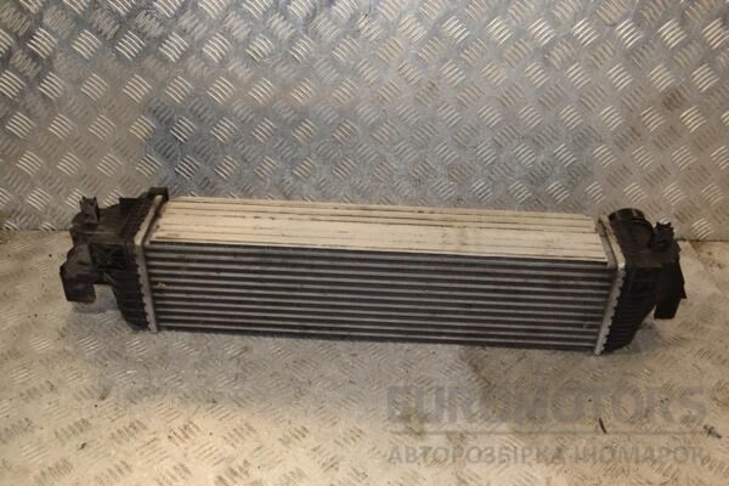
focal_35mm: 38
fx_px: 759
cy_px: 243
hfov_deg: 51.3
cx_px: 364
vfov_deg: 35.5
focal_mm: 25
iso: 800
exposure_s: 1/200
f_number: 6.3
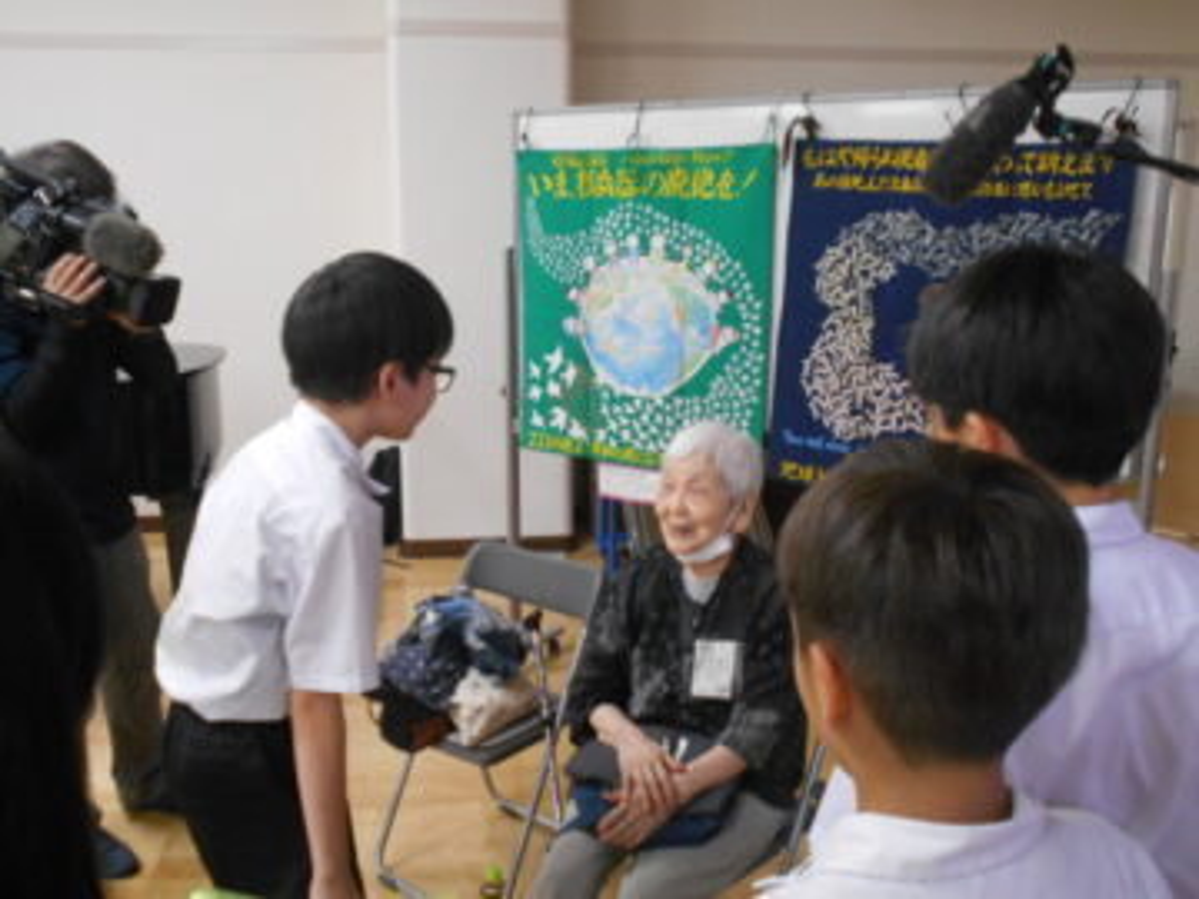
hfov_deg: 54.0
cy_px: 450
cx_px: 600
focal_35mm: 34
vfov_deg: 41.8
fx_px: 1178
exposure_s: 1/30
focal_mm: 5.8
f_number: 3.6
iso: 400
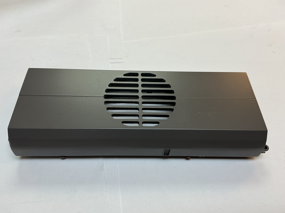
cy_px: 106
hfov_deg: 61.7
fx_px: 239
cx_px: 142
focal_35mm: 29
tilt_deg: -54.6
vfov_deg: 48.2
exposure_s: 1/100
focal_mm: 3
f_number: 1.8
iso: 32
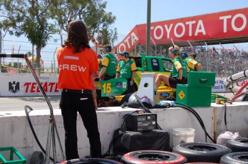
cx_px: 124
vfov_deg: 25.6
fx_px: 361
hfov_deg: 37.9
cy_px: 82
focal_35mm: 52
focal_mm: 35
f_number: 9
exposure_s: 1/320
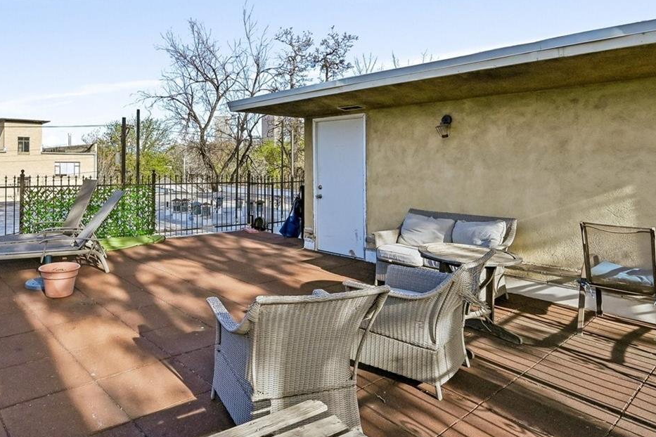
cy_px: 147
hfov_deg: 72.8
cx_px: 255
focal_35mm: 24
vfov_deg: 52.2
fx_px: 437
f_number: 10
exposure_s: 1/500
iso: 400
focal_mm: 14
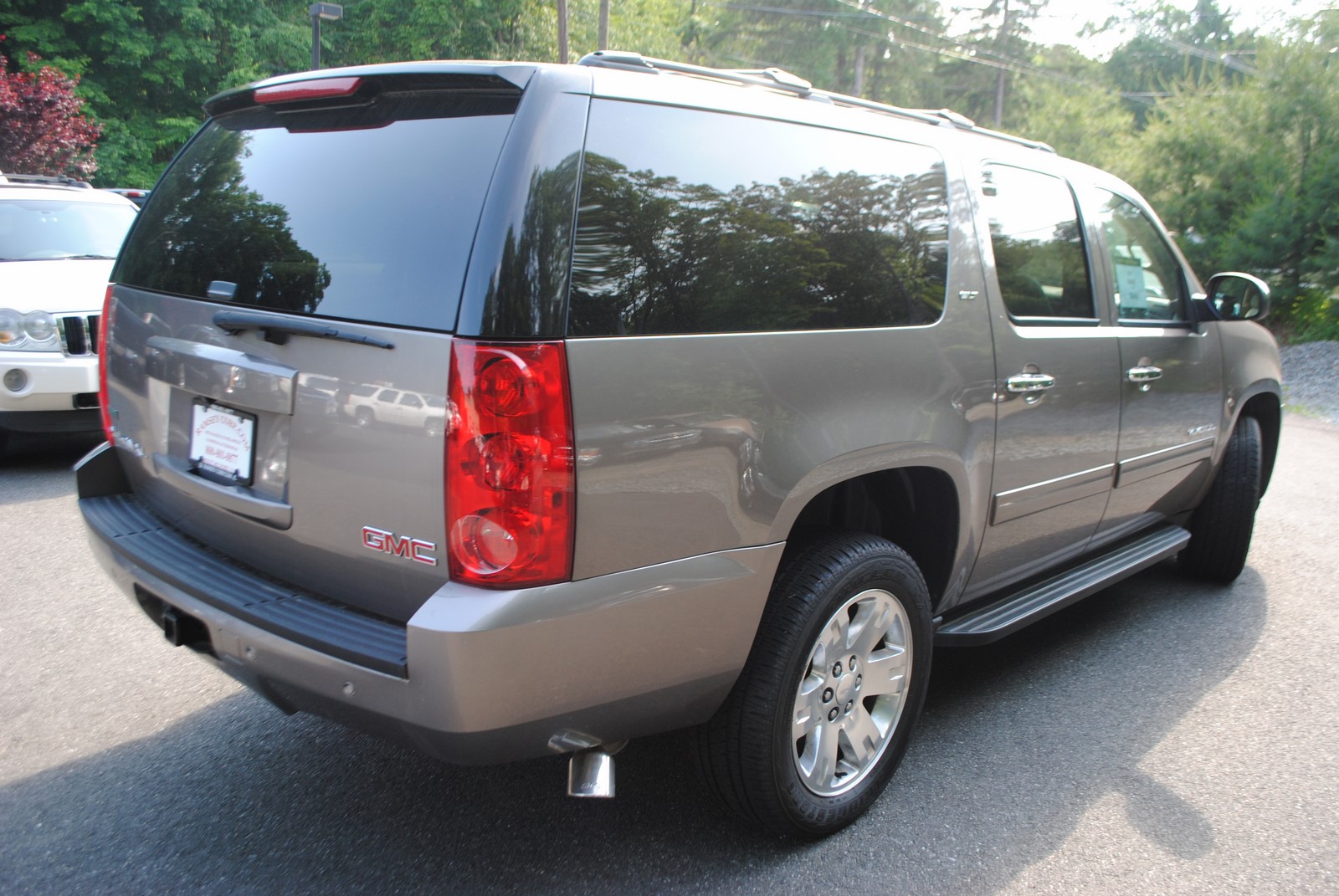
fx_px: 1117
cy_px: 448
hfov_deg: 61.9
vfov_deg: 43.7
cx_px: 670
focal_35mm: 30
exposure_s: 1/125
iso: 200
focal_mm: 20
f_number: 5.6
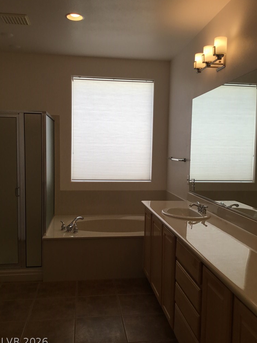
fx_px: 317
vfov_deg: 56.8
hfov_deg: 44.2
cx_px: 131
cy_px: 173
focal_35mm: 32
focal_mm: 3.3
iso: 25
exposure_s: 1/121
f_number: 2.4
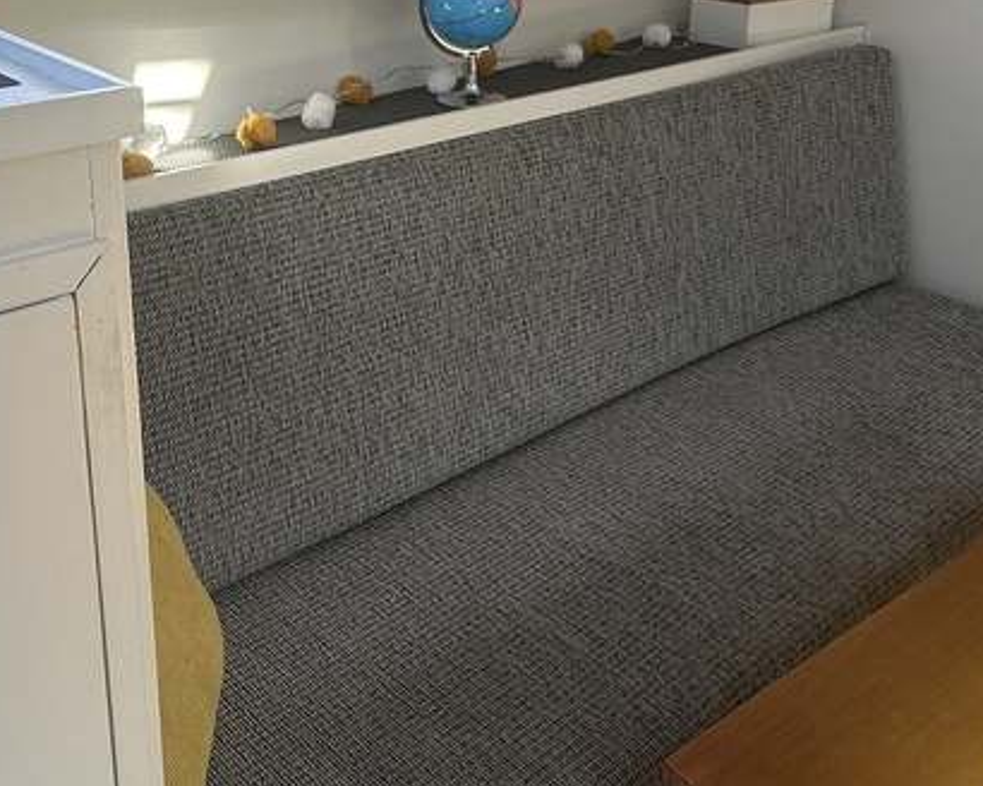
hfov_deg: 45.4
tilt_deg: -22.0
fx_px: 1164
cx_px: 374
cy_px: 223
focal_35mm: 40
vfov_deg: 36.7
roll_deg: -2.4
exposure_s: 1/199
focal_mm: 2.22
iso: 40
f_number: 2.2
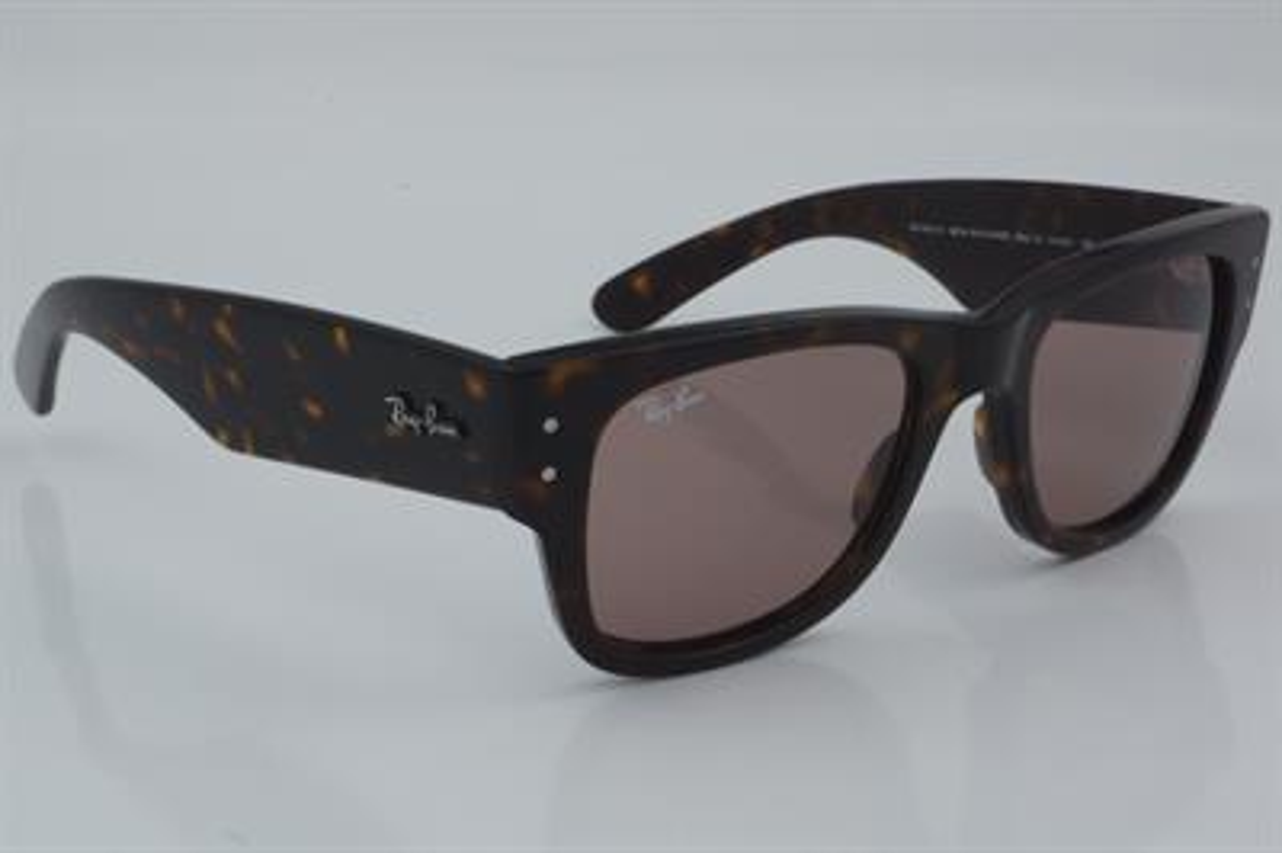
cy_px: 426
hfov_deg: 27.0
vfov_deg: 18.2
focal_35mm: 75
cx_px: 641
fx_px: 2669
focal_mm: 50
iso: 100
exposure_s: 1/4
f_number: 32
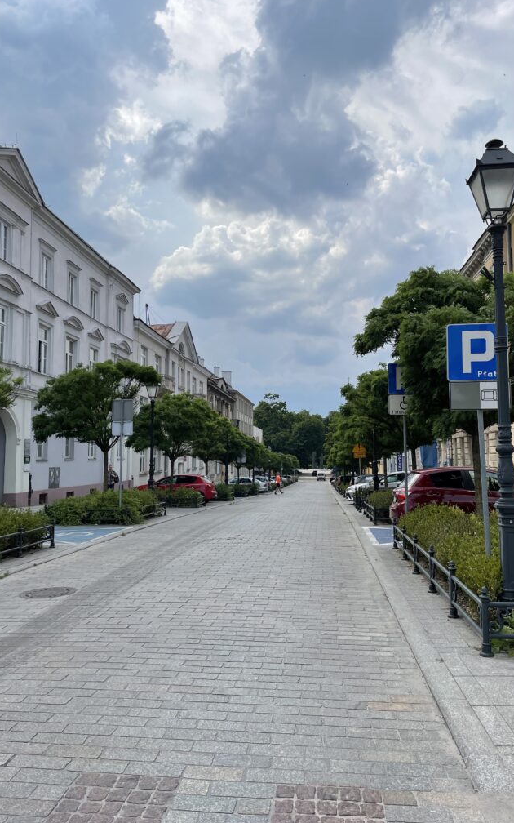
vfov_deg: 66.5
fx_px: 628
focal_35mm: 28
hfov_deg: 44.5
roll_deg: +0.5
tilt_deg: +5.4
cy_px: 407
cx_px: 270
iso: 32
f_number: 1.6
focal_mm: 4.2
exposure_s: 1/4464
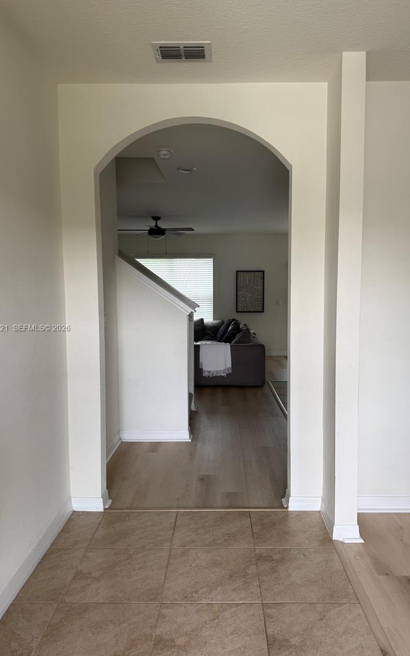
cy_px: 329
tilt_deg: -5.1
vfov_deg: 70.4
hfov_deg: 47.6
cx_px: 218
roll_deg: +1.0
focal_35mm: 26
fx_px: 465
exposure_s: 1/121
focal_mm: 6.76
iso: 125
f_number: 1.78
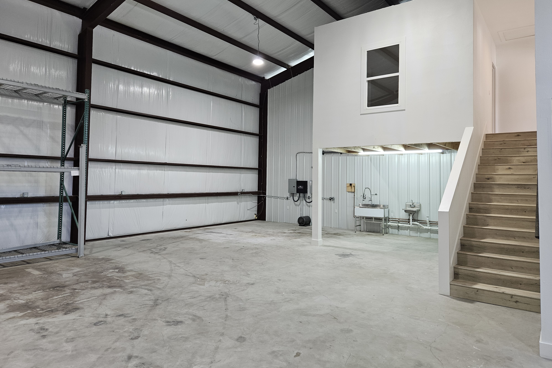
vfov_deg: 53.1
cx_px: 277
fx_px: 368
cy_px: 167
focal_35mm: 24
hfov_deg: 73.7
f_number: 1.8
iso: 200
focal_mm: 5.4
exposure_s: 1/120
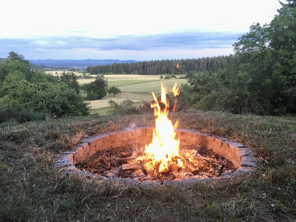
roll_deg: -0.6
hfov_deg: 61.7
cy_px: 111
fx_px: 248
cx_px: 148
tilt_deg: -9.4
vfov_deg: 48.2
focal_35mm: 29
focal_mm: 4.15
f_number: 2.2
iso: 160
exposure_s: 1/33
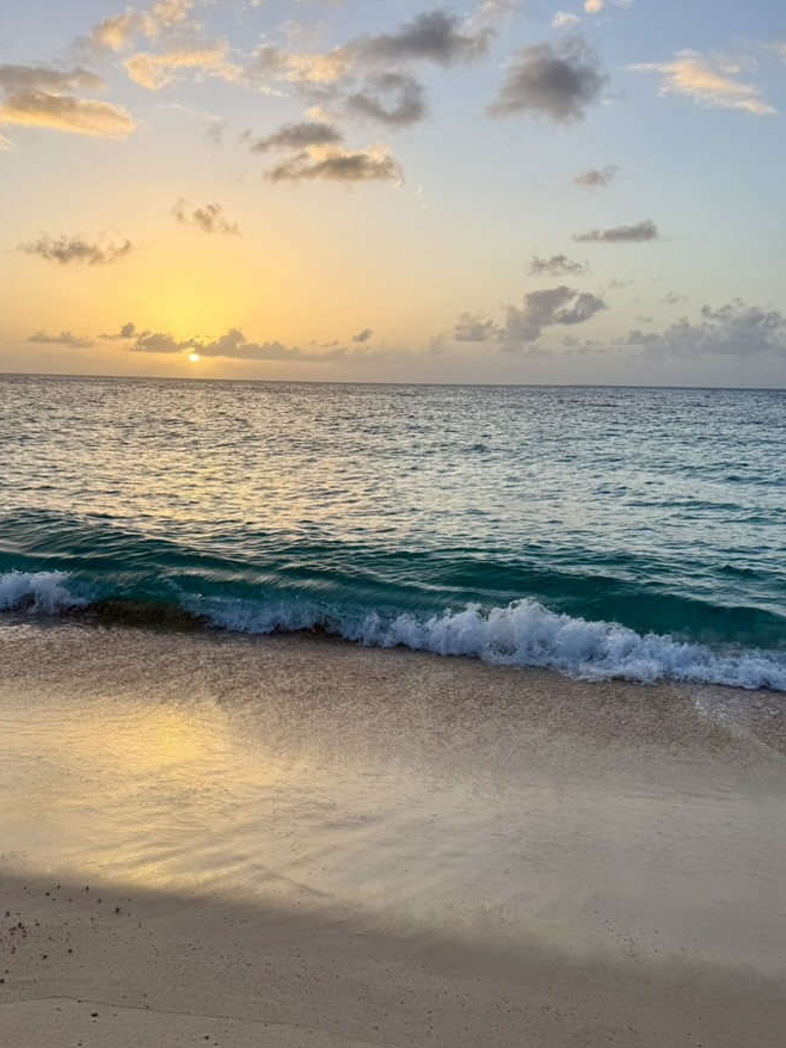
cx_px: 348
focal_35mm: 28
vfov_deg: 63.4
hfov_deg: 49.6
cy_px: 565
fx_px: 848
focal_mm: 6.76
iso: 80
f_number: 1.78
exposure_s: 1/1522
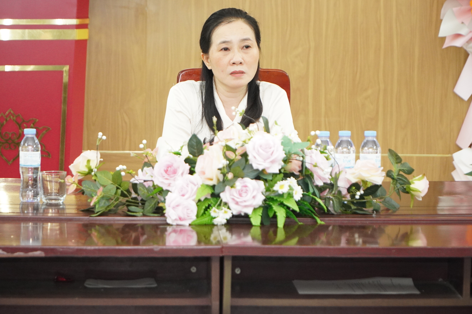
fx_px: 2116
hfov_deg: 12.7
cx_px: 230
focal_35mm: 162
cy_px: 148
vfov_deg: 8.5
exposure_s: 1/160
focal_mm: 95
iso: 3200
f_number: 4
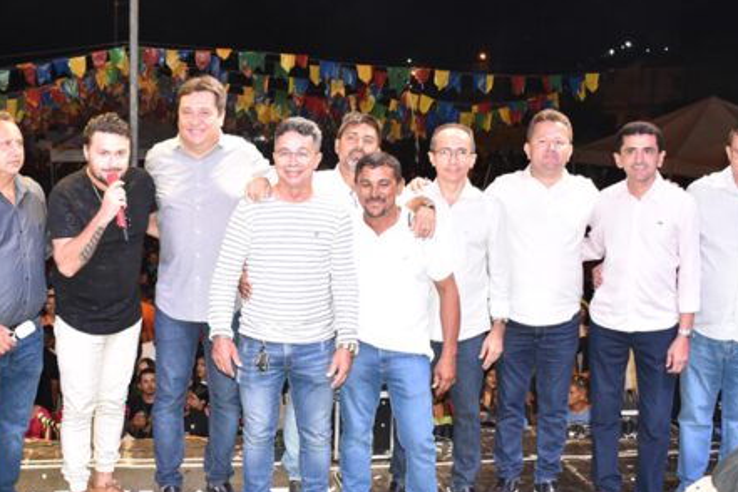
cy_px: 258
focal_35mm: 47
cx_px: 279
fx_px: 963
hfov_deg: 41.6
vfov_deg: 28.6
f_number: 5
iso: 1250
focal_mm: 18
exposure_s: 1/125
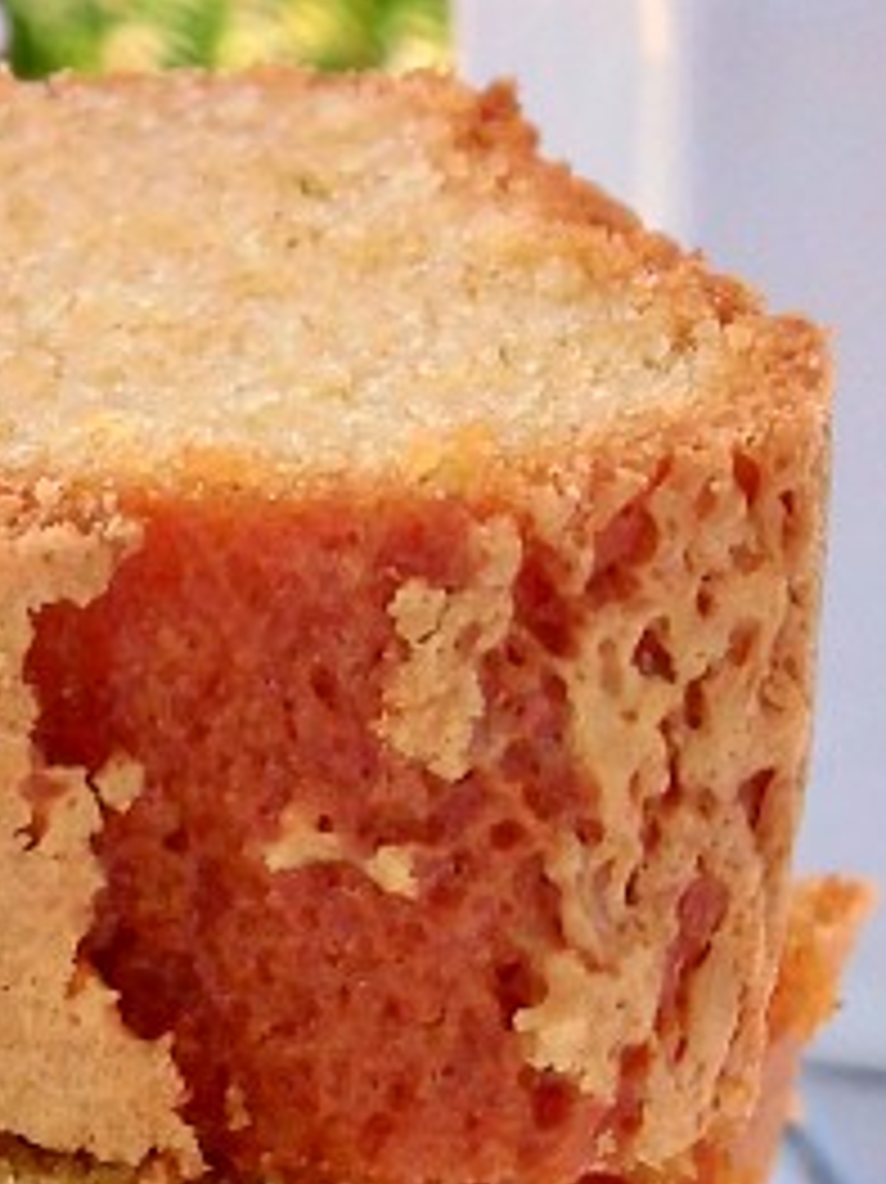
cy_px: 716
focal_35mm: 183
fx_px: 6250
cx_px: 49
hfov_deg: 8.1
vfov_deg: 10.8
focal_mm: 8.3
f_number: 3.4
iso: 100
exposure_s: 1/160
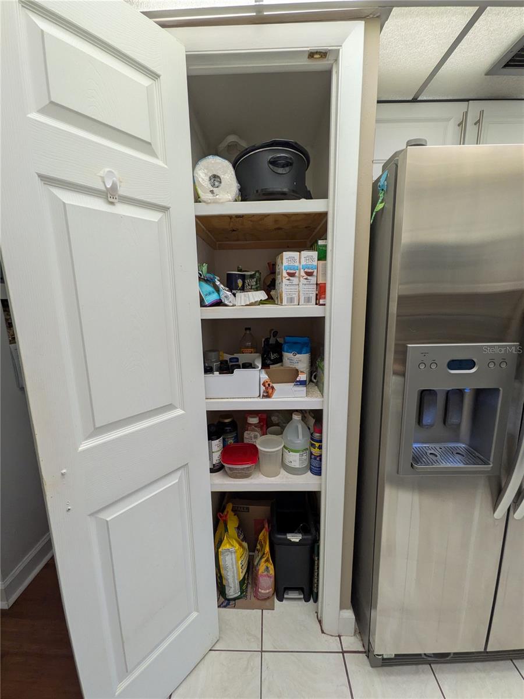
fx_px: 283
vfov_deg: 102.1
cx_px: 262
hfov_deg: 85.7
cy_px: 350
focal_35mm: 14
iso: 184
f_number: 2.2
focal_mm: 1.85
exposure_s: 1/120
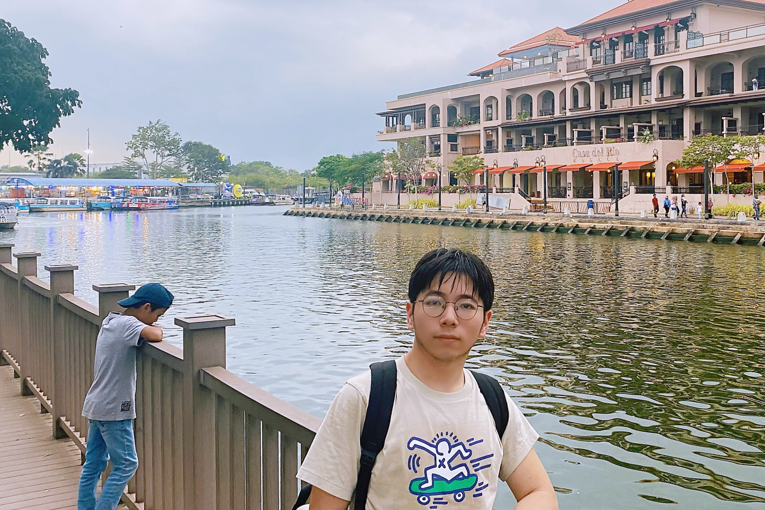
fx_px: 829
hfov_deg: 48.7
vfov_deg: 34.0
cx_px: 513
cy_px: 190
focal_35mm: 39
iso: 125
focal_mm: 4.25
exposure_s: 1/81
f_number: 1.8
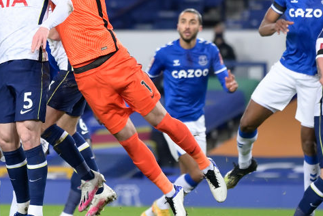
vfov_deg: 3.5
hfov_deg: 5.3
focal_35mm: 389
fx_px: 3490
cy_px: 36
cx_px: 80
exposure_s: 1/1000
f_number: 2.8
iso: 1600
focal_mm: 180
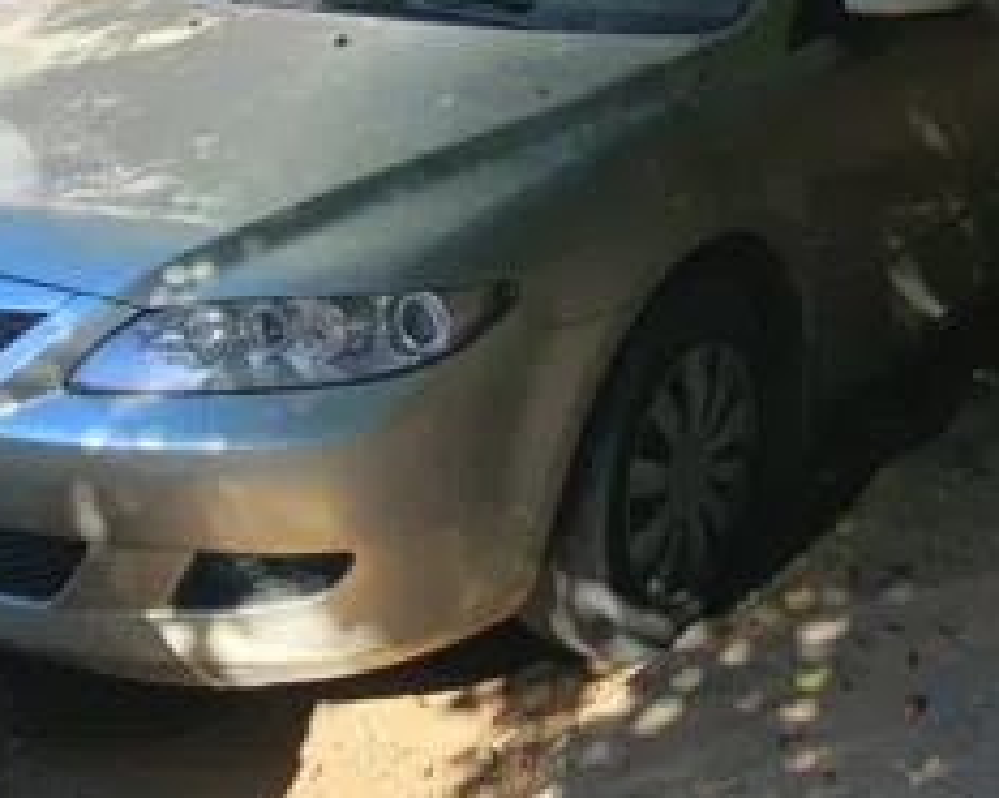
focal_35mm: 57
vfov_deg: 26.3
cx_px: 382
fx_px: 1684
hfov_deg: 32.9
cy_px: 193
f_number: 1.75
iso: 100
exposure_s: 1/197
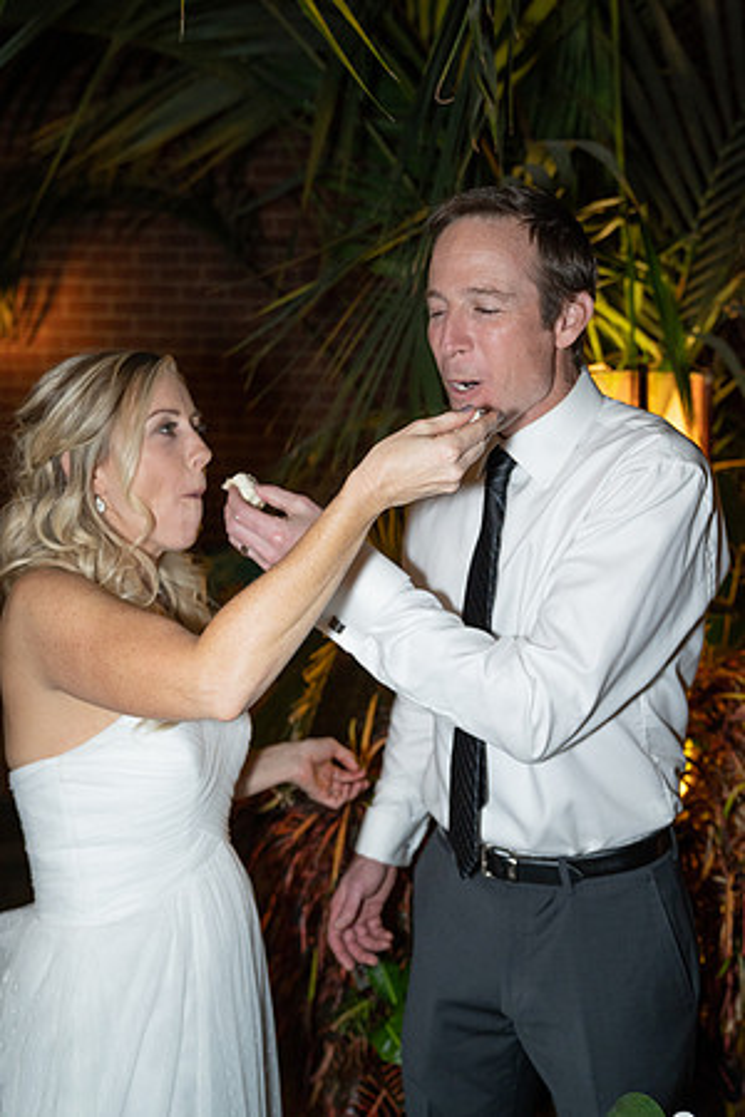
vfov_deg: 55.8
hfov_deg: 38.9
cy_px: 558
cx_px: 372
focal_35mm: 34
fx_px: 1055
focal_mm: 34
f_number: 3.5
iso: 1600
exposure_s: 1/125
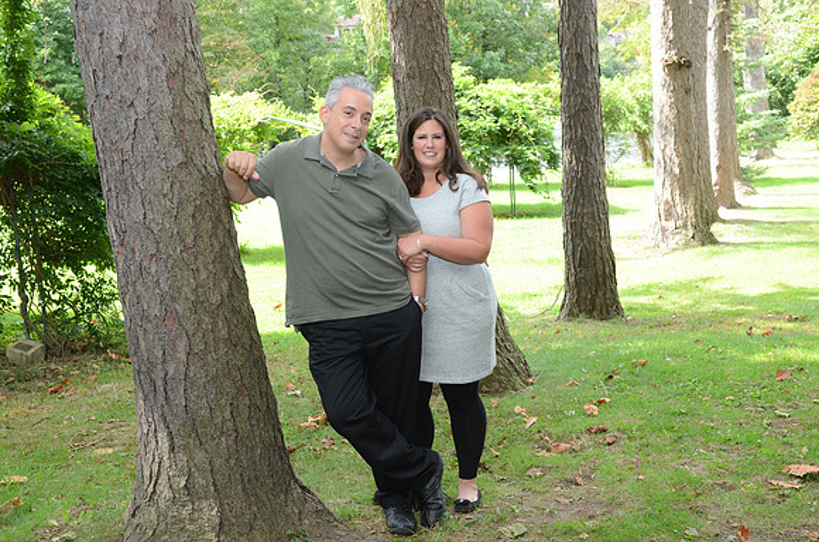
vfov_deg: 29.7
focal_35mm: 45
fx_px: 1022
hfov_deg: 43.7
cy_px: 271
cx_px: 410
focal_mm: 30
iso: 500
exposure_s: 1/250
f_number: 4.5
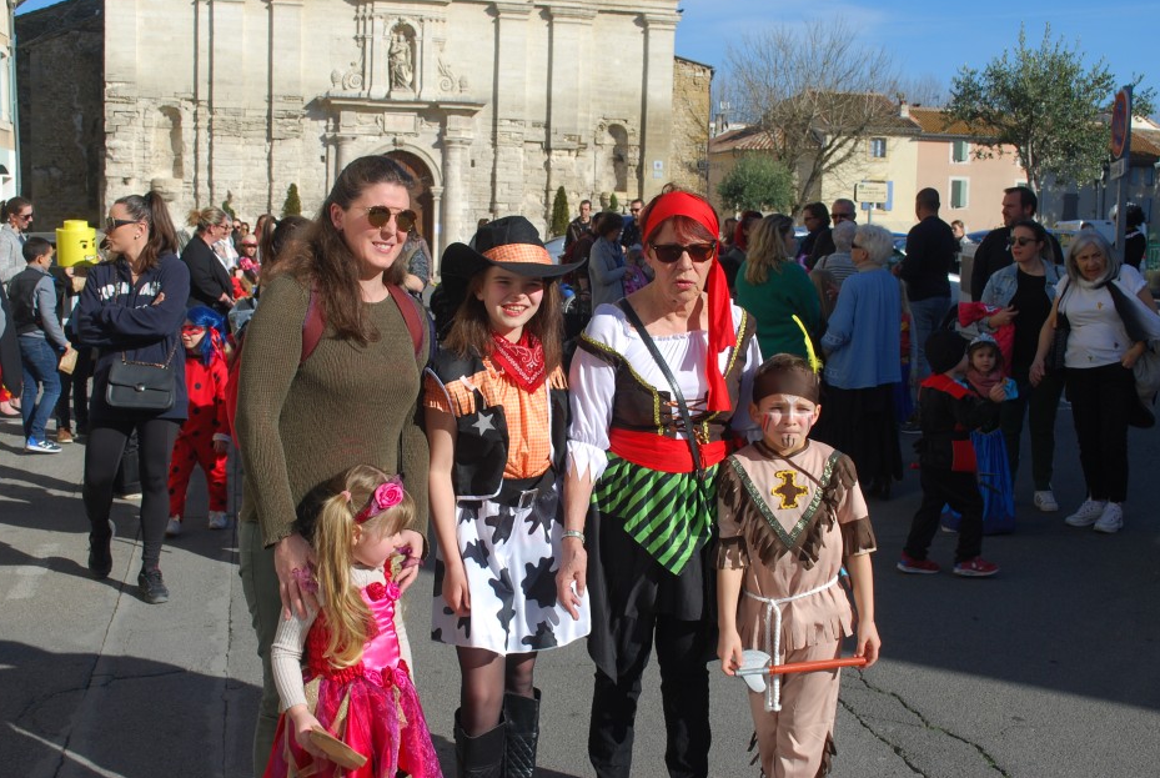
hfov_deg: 46.3
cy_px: 360
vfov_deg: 32.0
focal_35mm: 42
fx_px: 1356
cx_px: 567
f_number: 8
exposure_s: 1/250
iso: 100
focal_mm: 26
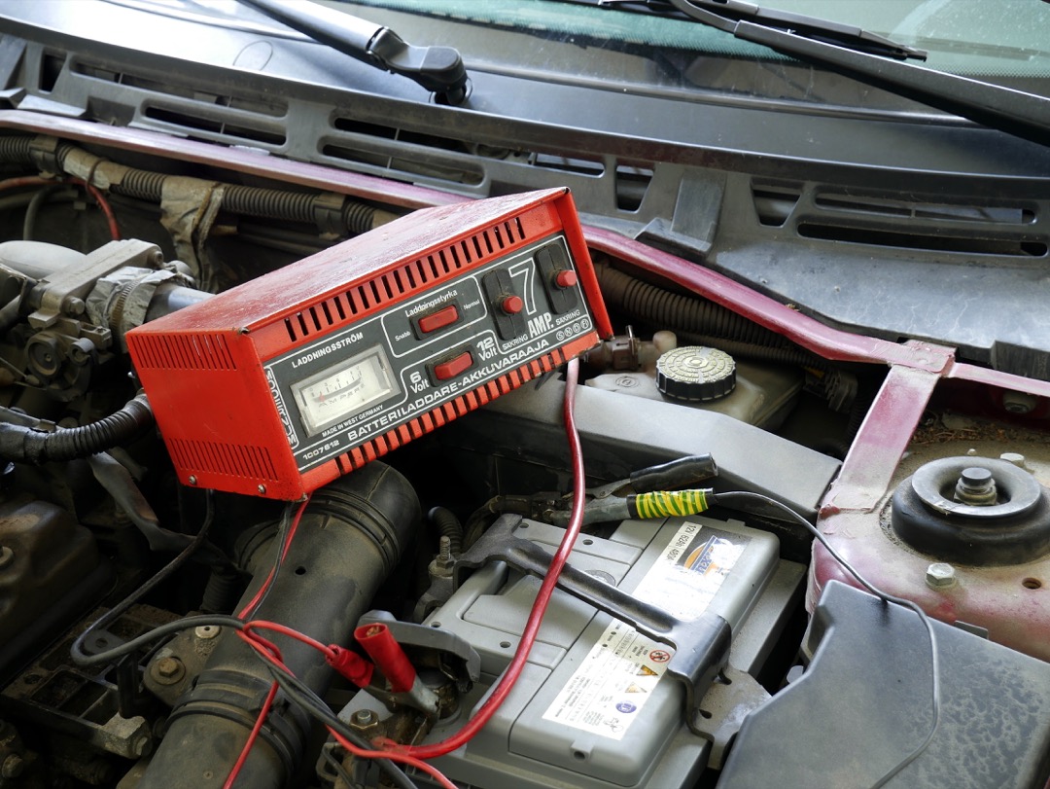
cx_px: 525
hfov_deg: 38.2
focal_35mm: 50
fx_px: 1517
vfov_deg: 29.1
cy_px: 394
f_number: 5.6
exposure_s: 2
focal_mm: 25
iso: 200
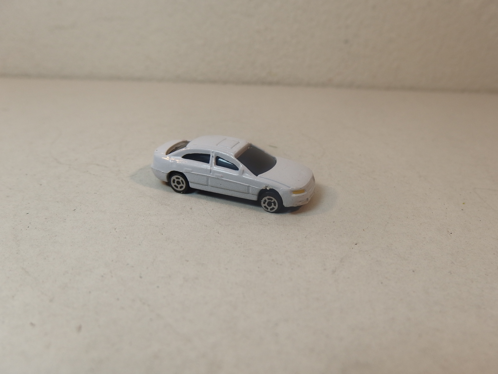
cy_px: 187
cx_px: 249
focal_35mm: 26
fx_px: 374
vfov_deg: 53.1
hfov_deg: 67.3
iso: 100
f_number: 3.5
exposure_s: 1/640
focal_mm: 4.7
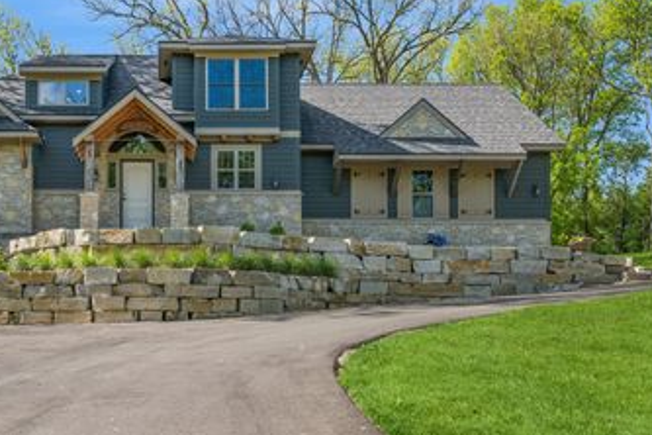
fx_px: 598
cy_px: 242
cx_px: 227
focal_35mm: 33
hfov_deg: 56.2
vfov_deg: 39.9
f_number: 8
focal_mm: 22
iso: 200
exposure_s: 1/200
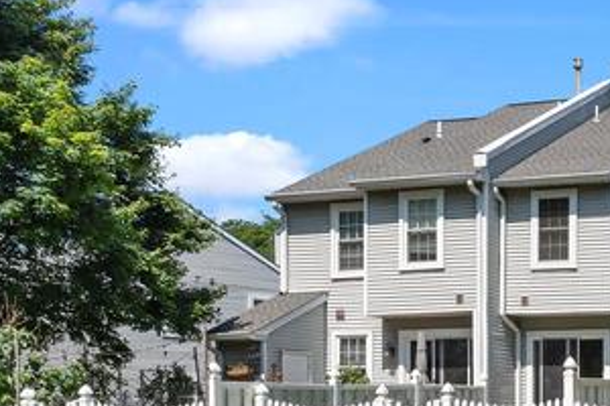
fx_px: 983
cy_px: 425
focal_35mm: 58
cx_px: 811
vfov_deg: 22.3
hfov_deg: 28.0
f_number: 10
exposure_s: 1/1000
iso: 500
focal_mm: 17
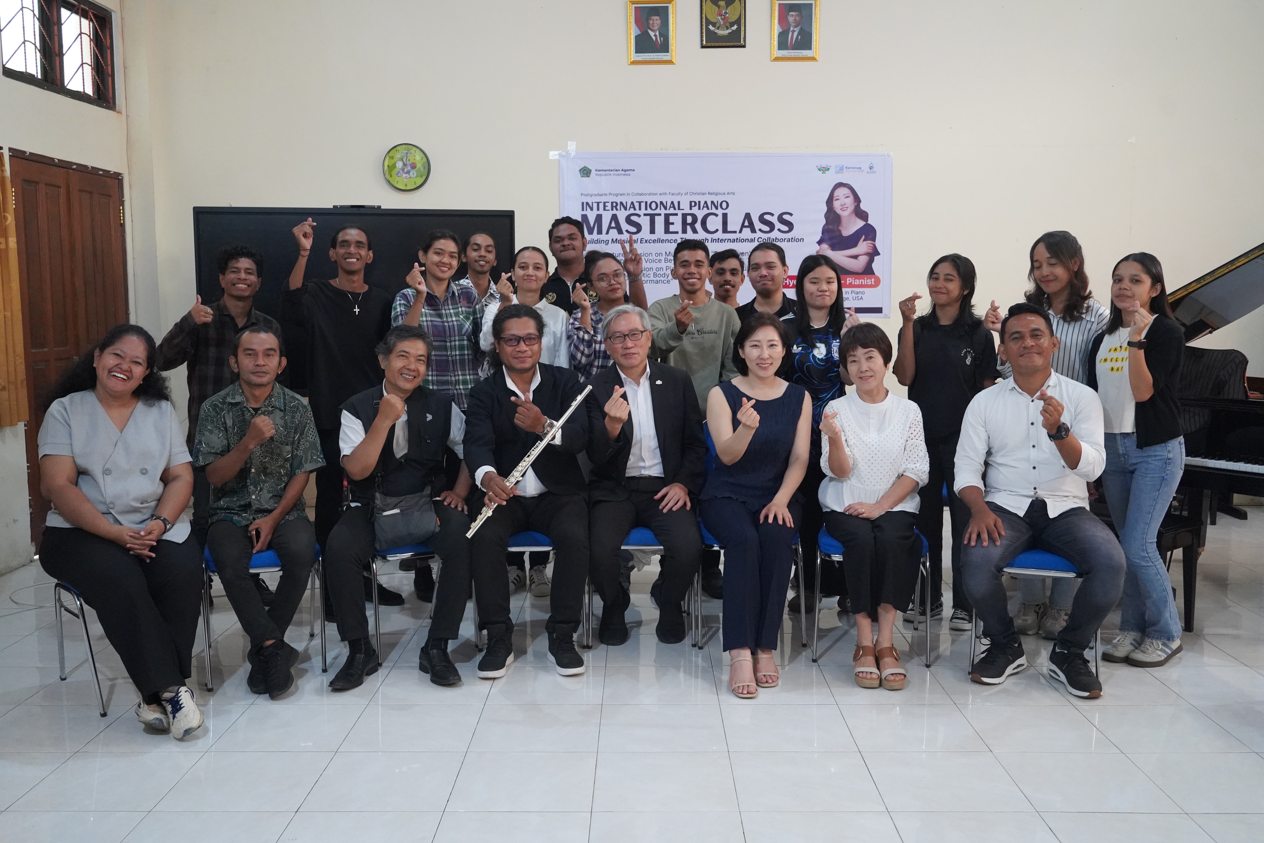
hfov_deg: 57.2
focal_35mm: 33
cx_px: 632
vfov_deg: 40.0
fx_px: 1159
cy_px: 422
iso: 8000
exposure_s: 1/160
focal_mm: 33
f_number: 4.5
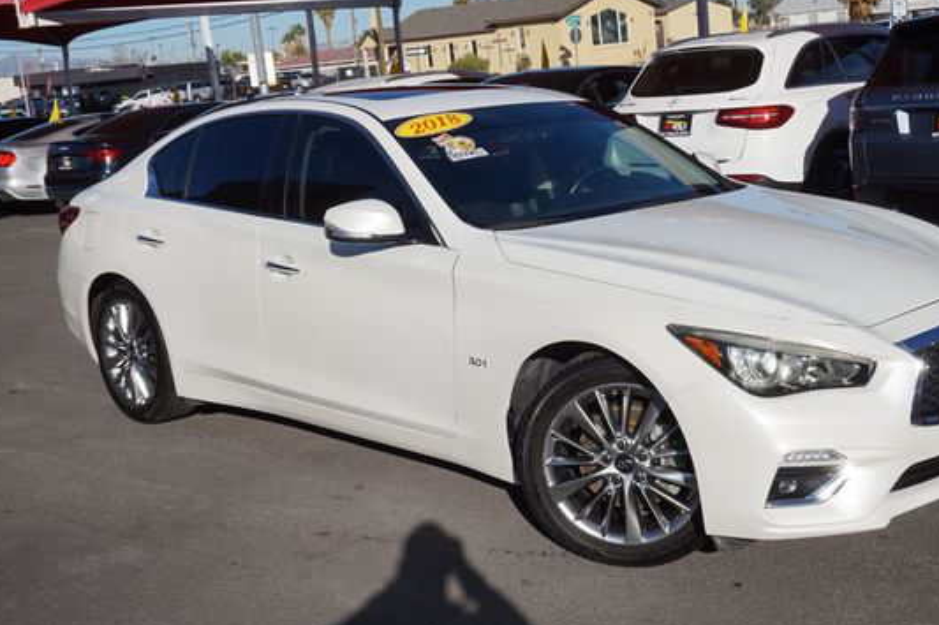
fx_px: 1267
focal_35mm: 49
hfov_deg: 40.5
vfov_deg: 27.7
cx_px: 551
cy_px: 306
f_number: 11
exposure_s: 1/320
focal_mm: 27
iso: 100
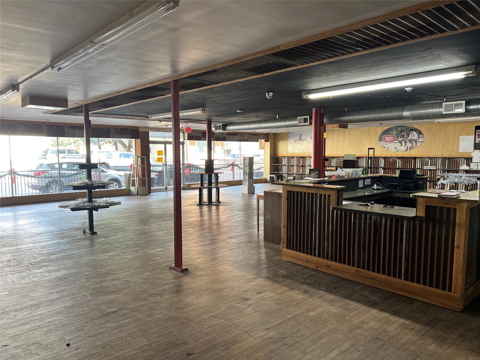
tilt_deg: -5.3
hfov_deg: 67.3
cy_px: 180
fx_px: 361
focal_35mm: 26
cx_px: 240
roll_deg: -0.2
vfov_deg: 53.1
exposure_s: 1/120
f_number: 1.5
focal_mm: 5.7
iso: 100
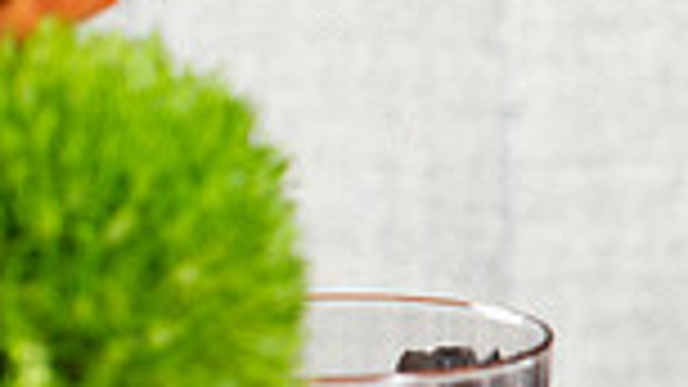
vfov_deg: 6.1
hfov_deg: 10.5
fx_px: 3630
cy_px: 263
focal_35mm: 199
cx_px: 1039
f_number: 4.5
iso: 200
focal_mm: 50
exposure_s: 1/200
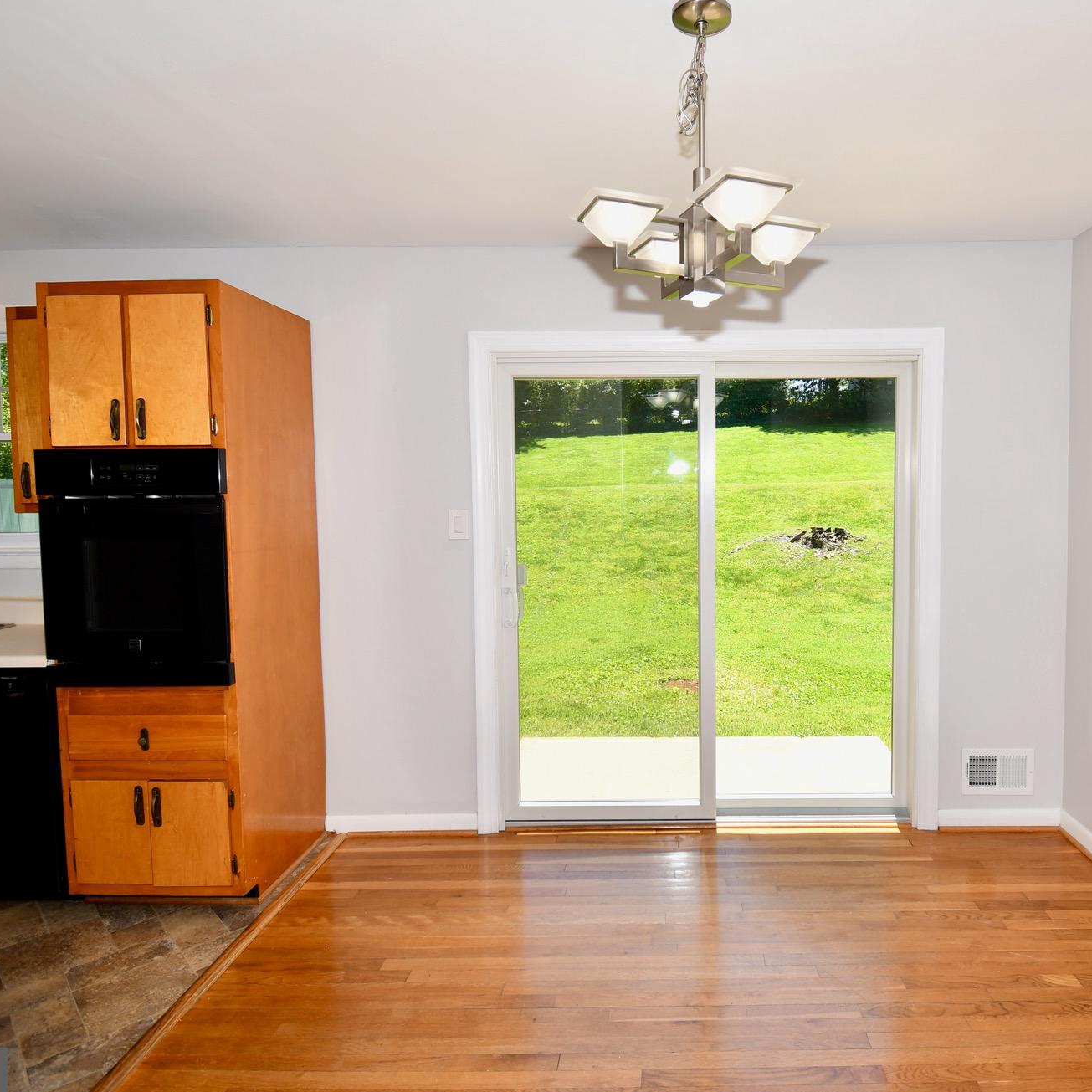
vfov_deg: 74.8
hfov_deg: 73.6
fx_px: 714
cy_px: 538
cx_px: 679
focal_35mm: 20
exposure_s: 1/125
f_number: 5.6
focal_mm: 10
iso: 100
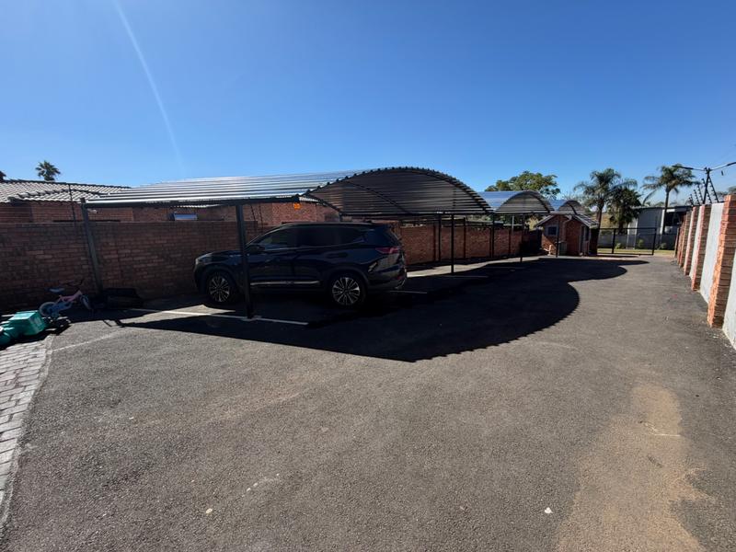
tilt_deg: -7.5
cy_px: 276
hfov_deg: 102.1
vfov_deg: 85.7
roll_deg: +4.0
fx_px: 298
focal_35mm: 14
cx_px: 368
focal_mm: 2.22
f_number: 2.2
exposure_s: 1/770
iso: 32
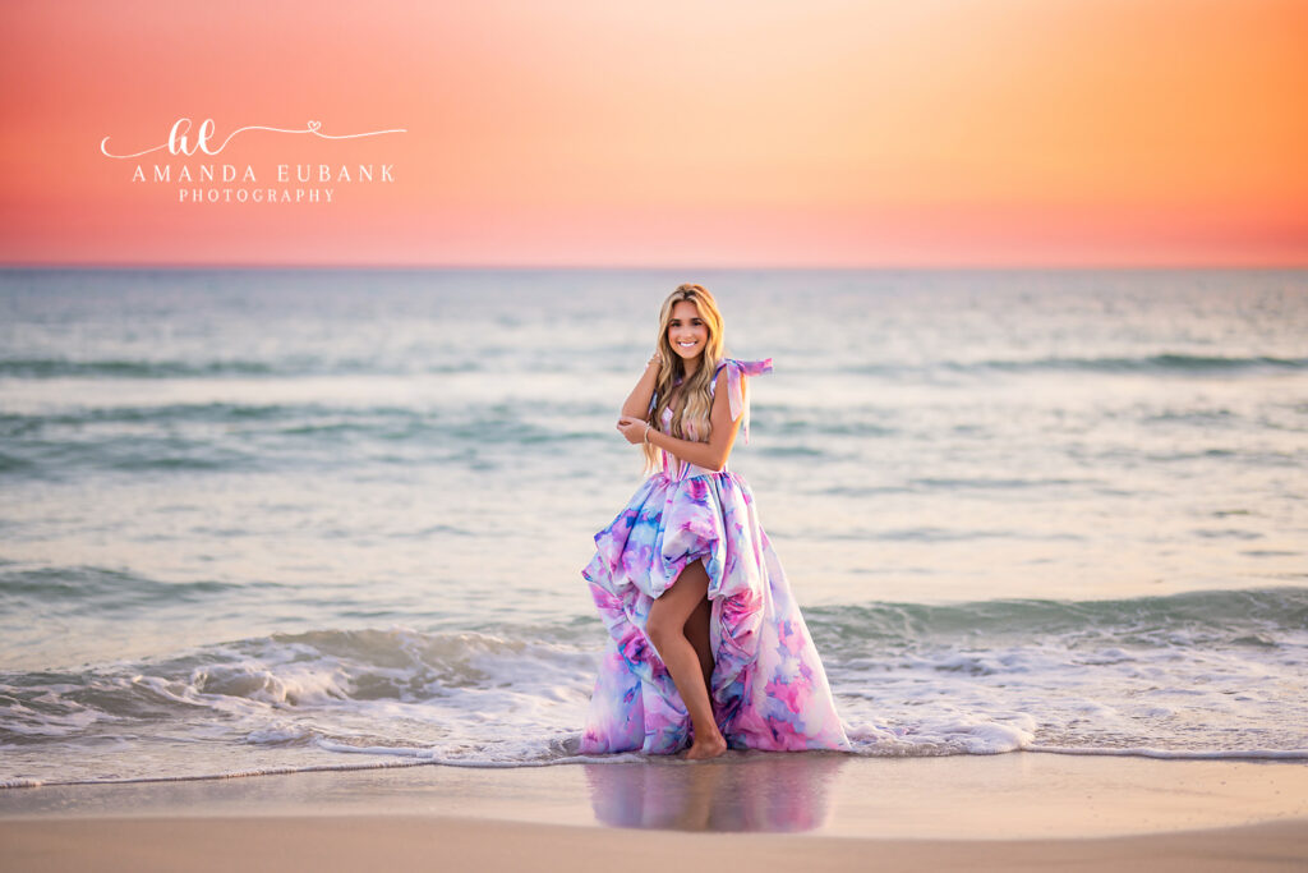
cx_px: 654
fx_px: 3089
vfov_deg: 16.1
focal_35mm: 85
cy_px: 436
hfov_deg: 23.9
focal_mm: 85
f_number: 1.4
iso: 200
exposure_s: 1/2000
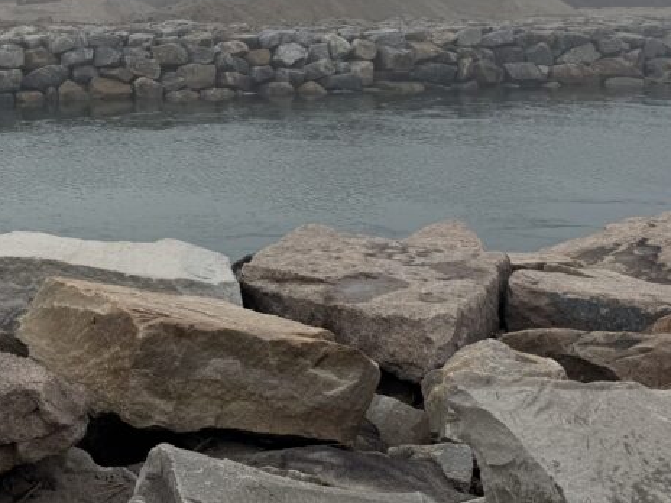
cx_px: 14
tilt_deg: +1.7
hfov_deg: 33.4
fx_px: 1027
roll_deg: +0.4
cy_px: -39
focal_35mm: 53
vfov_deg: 25.7
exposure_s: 1/9009
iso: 80
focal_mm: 6.76
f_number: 1.78
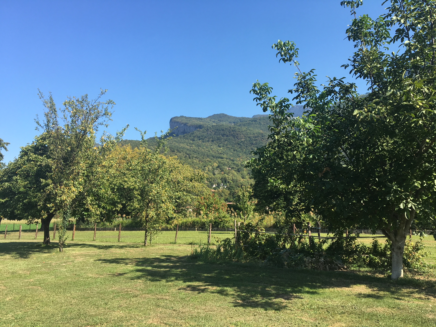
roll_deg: +1.3
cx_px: 218
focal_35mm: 29
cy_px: 164
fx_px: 365
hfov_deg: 61.7
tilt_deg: +7.6
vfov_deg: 48.2
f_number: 2.2
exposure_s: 1/810
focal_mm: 4.15
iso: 25
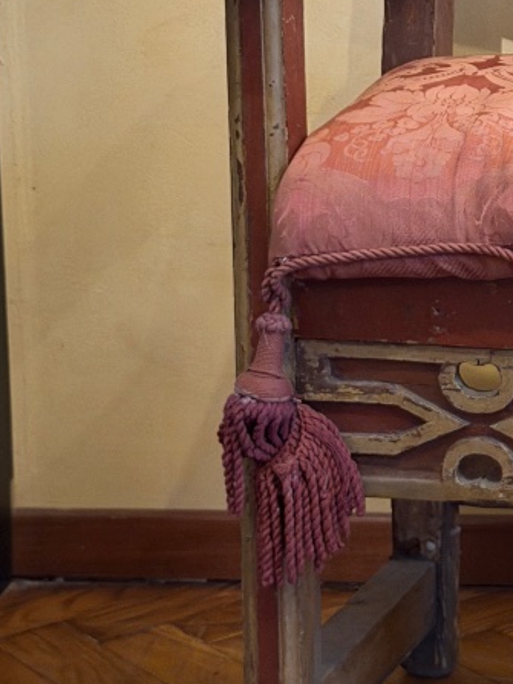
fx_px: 2550
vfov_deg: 15.2
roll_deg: -0.6
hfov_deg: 11.3
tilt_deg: -9.9
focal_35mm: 129
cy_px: 113
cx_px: 602
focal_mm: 6.76
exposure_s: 1/33
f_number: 1.78
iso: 400
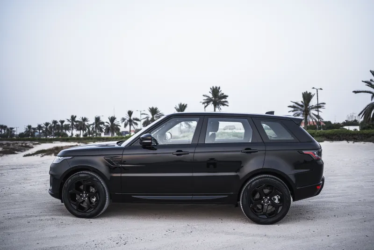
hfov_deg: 54.4
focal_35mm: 35
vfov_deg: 37.9
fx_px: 364
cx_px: 187
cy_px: 125
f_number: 1.4
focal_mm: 35
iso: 125
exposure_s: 1/400
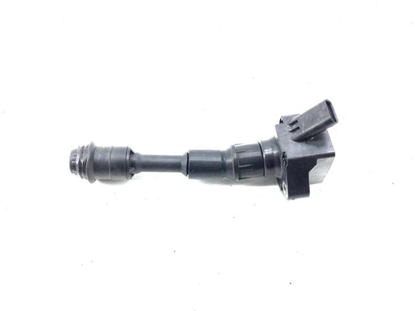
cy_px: 156
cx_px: 208
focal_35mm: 29
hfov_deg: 61.7
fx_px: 348
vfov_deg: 48.2
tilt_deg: -53.1
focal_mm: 4.15
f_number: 2.2
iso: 25
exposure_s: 1/251
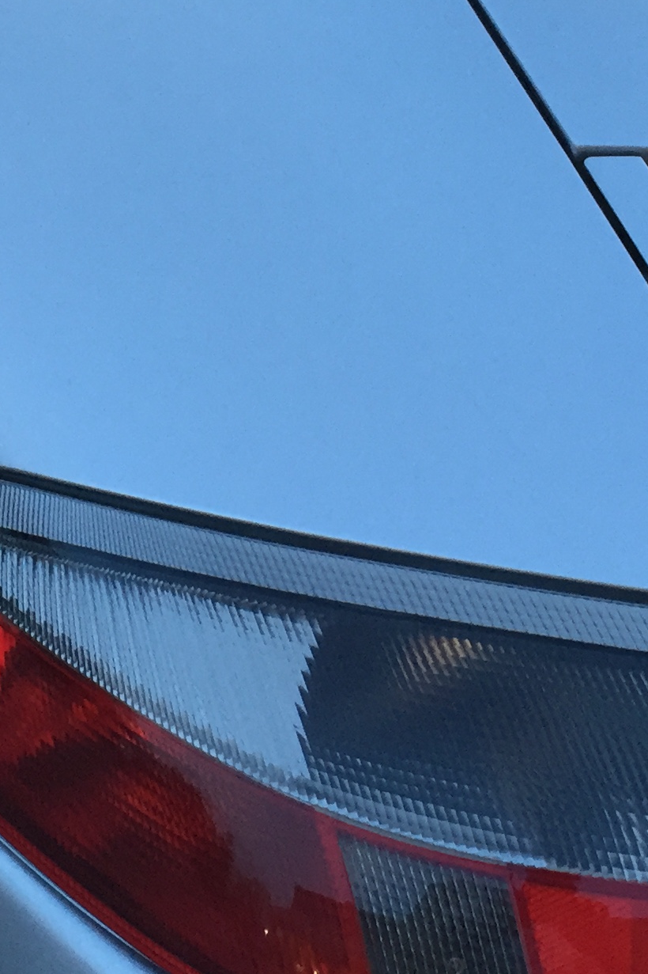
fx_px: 2161
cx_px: 411
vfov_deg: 25.0
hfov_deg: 17.0
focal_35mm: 80
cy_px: 229
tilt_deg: -19.4
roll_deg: -11.5
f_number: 2.2
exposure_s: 1/30
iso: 100
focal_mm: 4.15
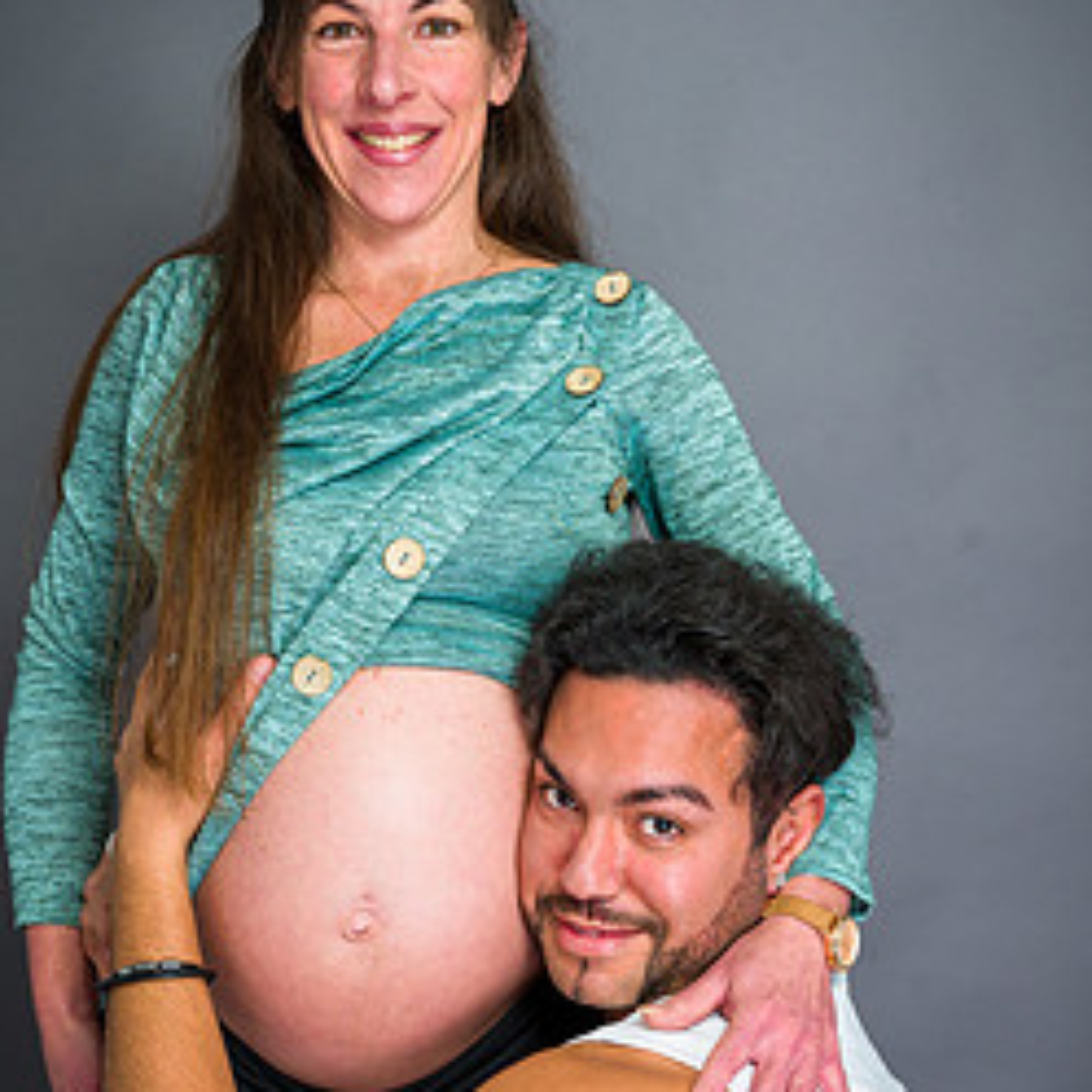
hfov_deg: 20.9
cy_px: 623
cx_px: 568
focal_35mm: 83
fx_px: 2962
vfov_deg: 20.9
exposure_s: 1/125
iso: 200
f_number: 6.3
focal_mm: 54
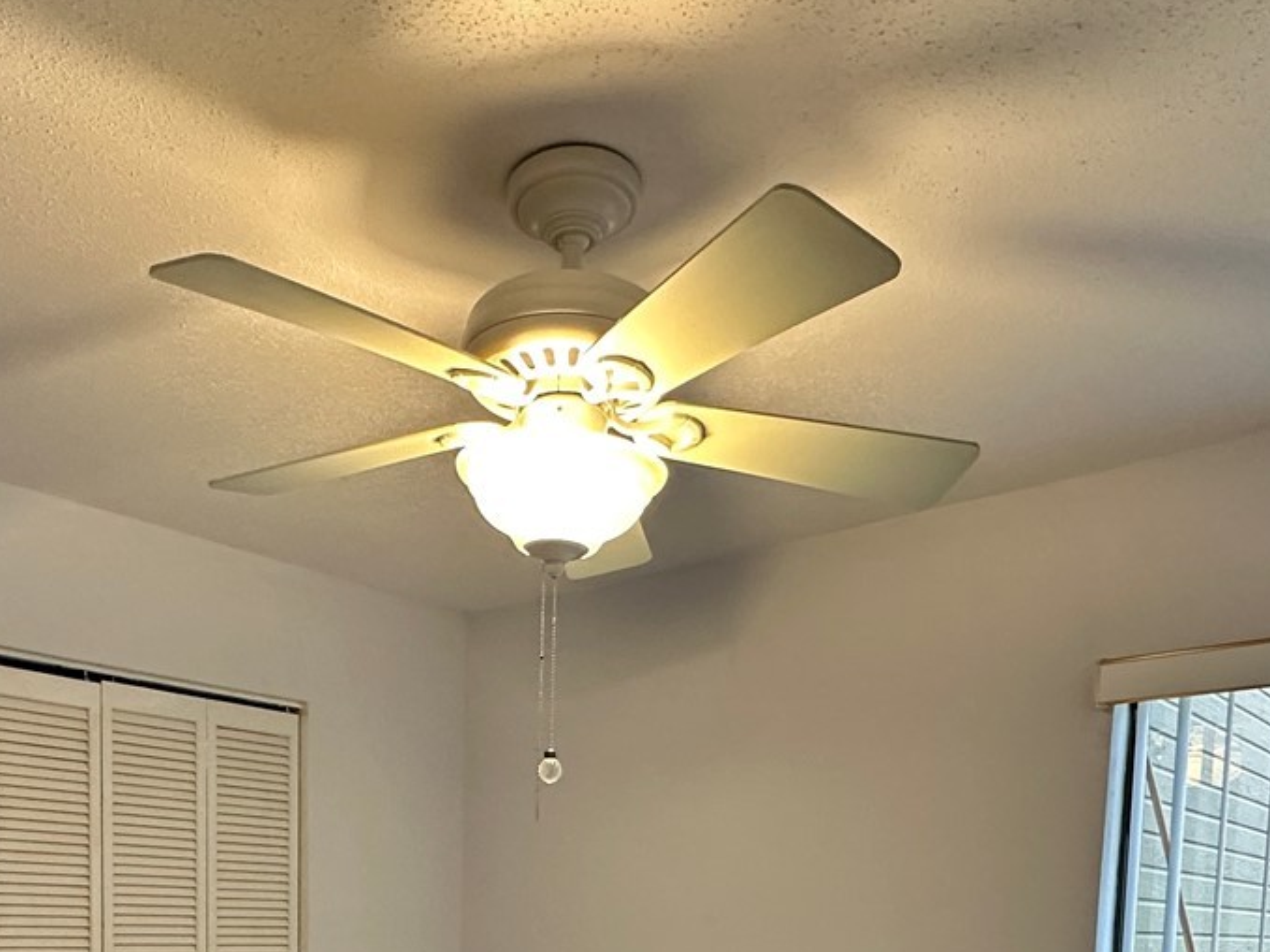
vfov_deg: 36.9
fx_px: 1210
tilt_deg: -5.0
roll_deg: -1.9
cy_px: 1021
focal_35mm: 33
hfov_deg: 55.0
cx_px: 516
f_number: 2.2
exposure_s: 1/60
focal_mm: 2.22
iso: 320
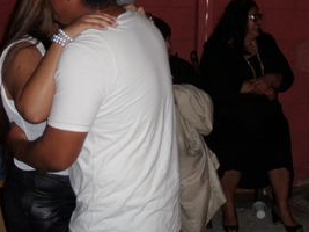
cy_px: 58
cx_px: 108
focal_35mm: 91
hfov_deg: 21.5
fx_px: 812
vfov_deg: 16.1
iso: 200
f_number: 3.5
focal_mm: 6.7
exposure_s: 1/30
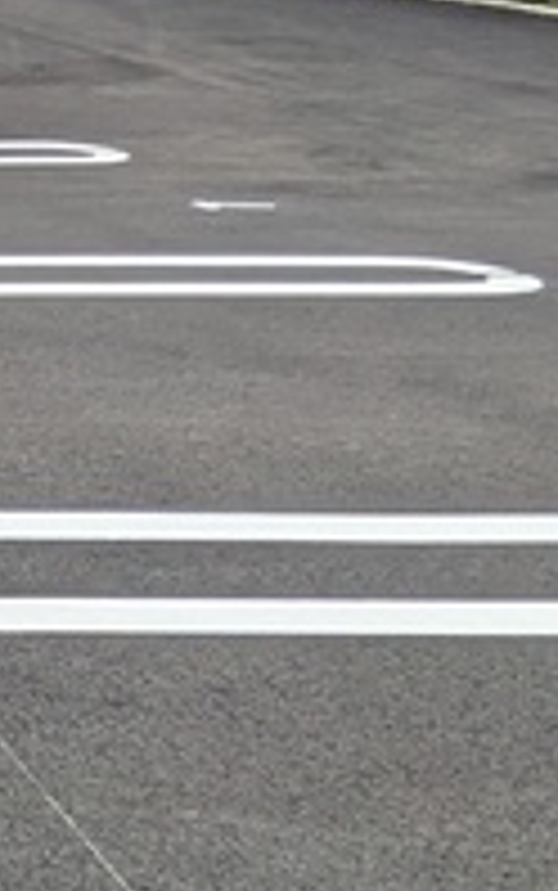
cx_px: -878
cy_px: 774
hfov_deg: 12.7
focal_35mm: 72
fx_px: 1749
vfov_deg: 27.7
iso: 50
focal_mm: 1.83
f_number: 2.2
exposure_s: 1/875
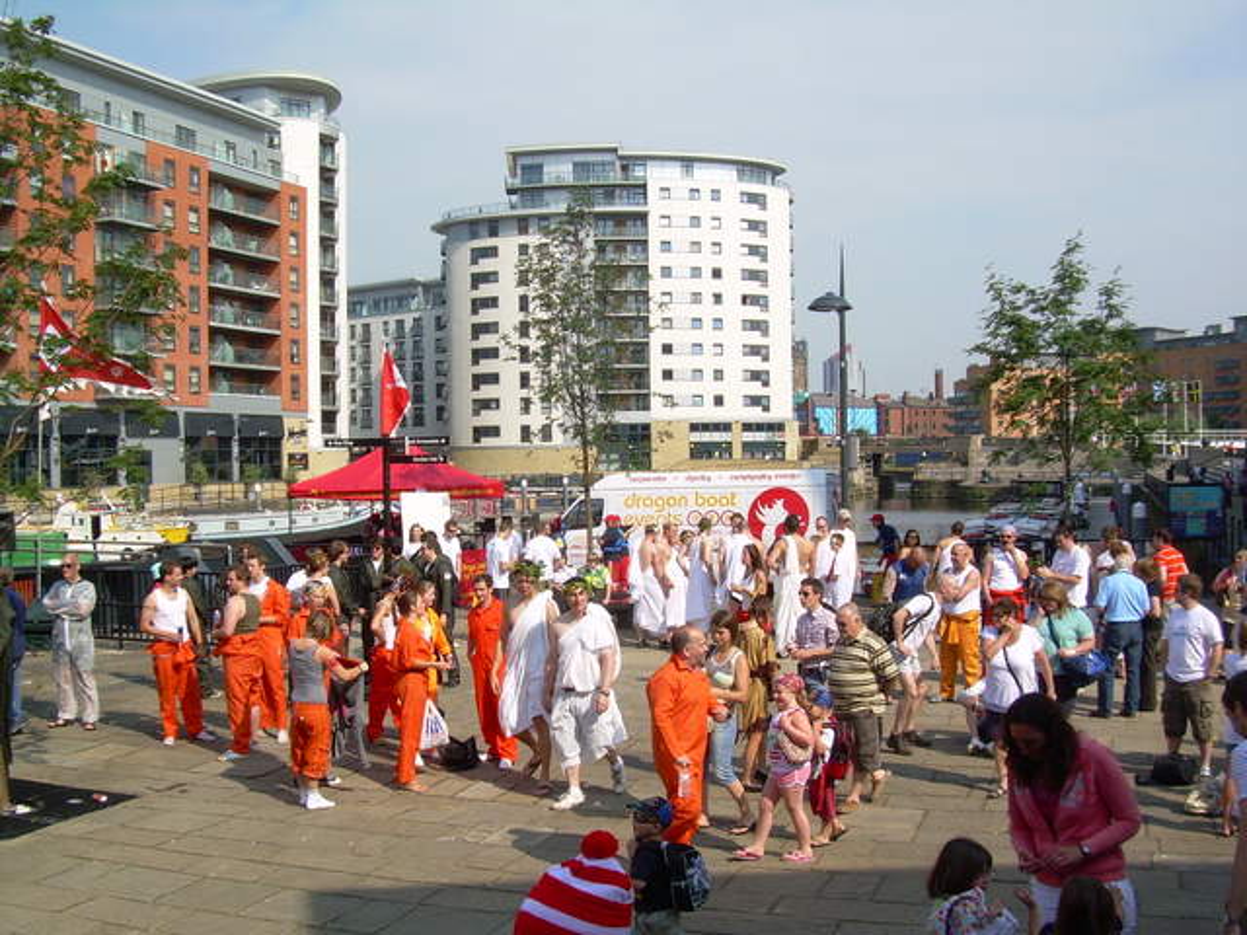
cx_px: 624
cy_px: 468
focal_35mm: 38
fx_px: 1369
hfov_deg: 49.0
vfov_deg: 37.7
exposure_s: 1/420
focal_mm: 6.3
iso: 50
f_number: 4.6
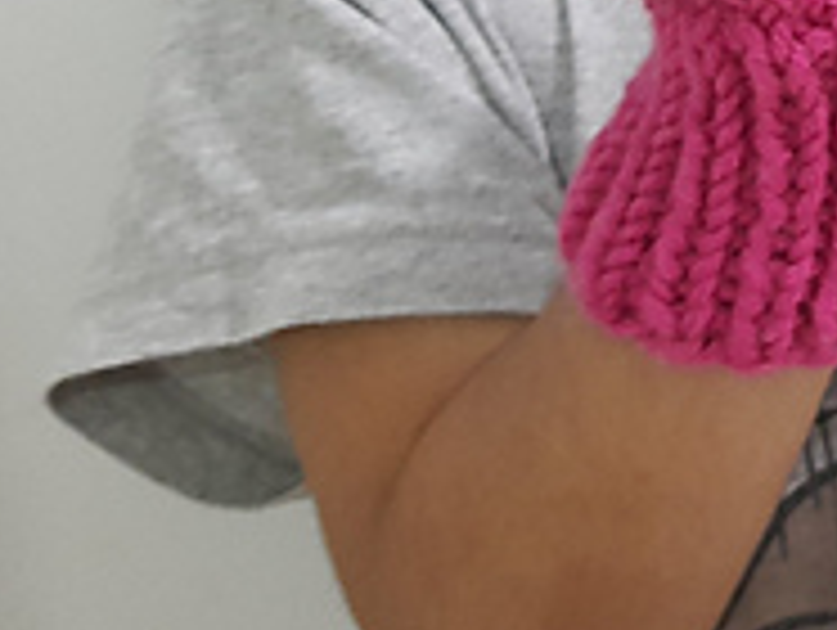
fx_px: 2082
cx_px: 936
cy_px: -428
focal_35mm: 86
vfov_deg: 15.3
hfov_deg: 21.5
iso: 800
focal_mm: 4.6
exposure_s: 1/20
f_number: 2
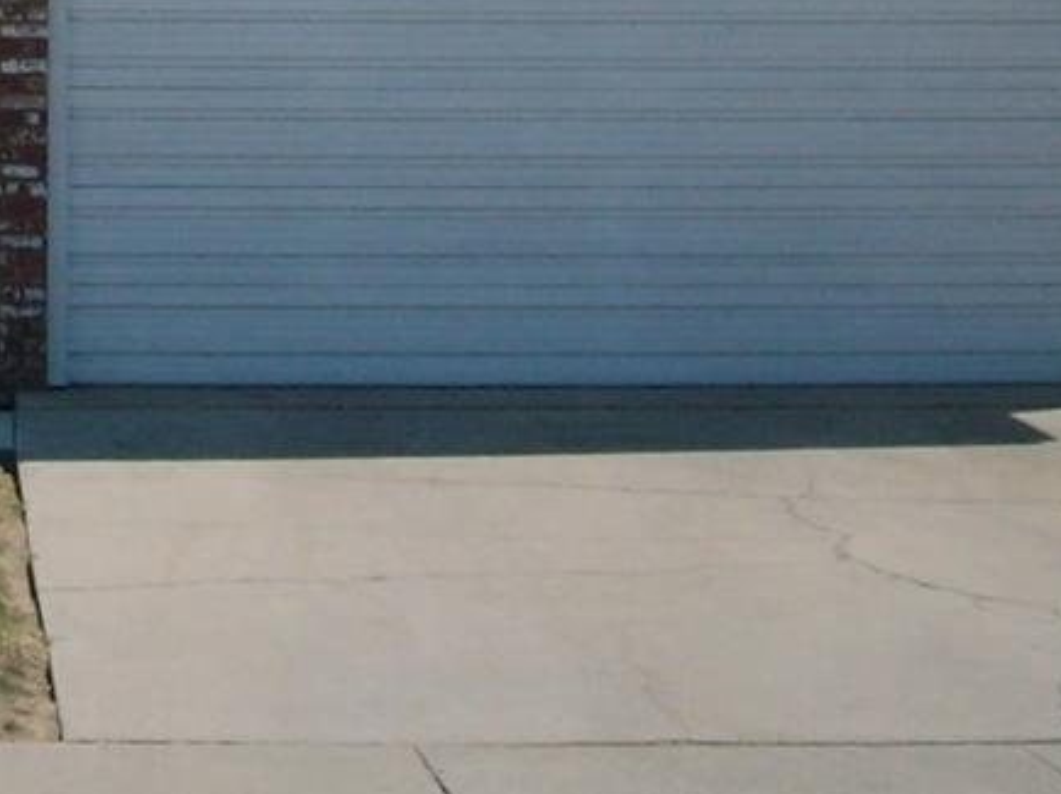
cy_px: -279
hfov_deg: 15.7
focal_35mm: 121
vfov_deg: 11.8
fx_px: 3707
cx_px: -205
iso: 80
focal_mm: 5.8
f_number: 7.2
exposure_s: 1/335
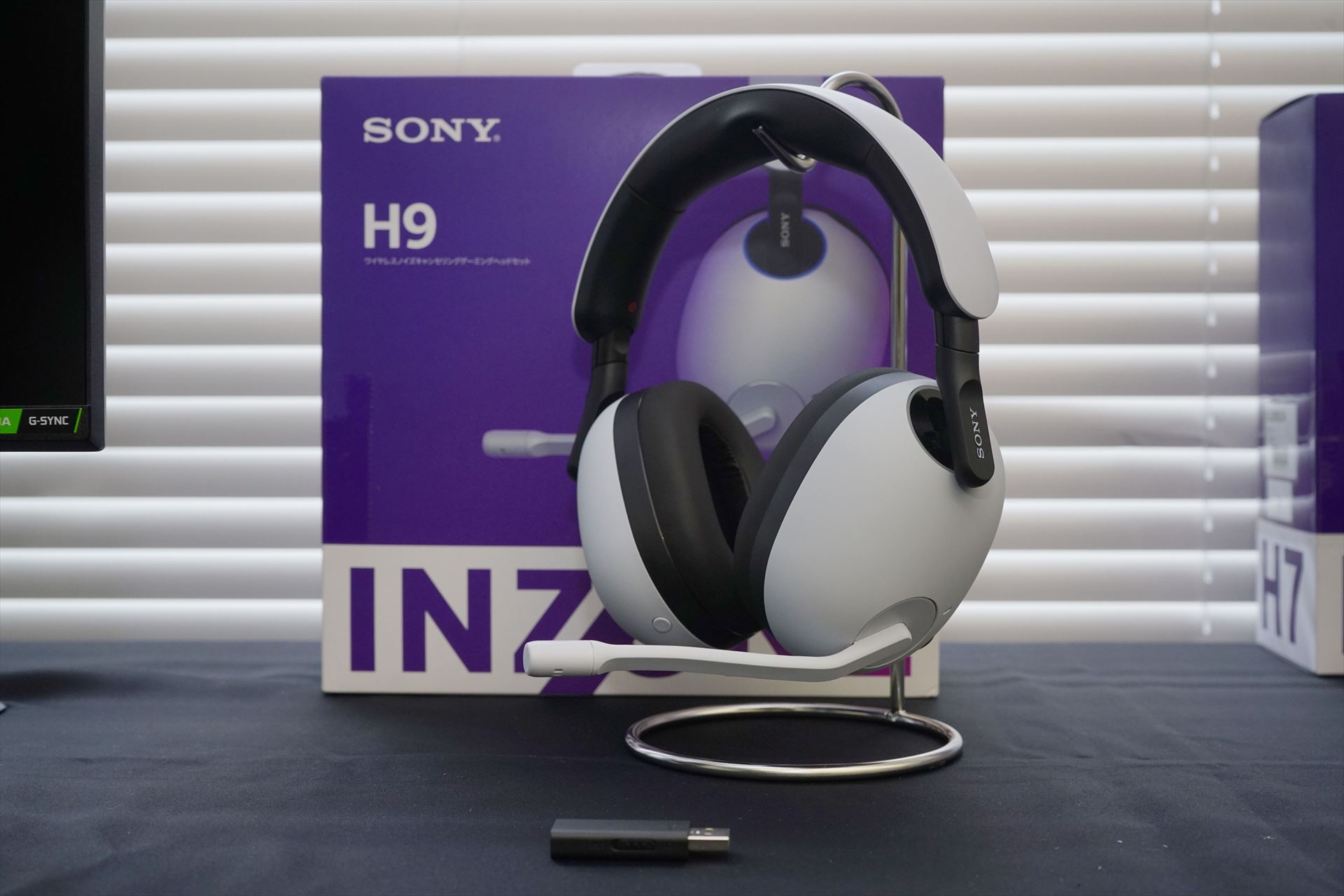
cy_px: 448
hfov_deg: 41.1
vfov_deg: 28.1
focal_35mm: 48
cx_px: 672
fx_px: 1792
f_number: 7.1
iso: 1000
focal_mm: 48
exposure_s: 1/250
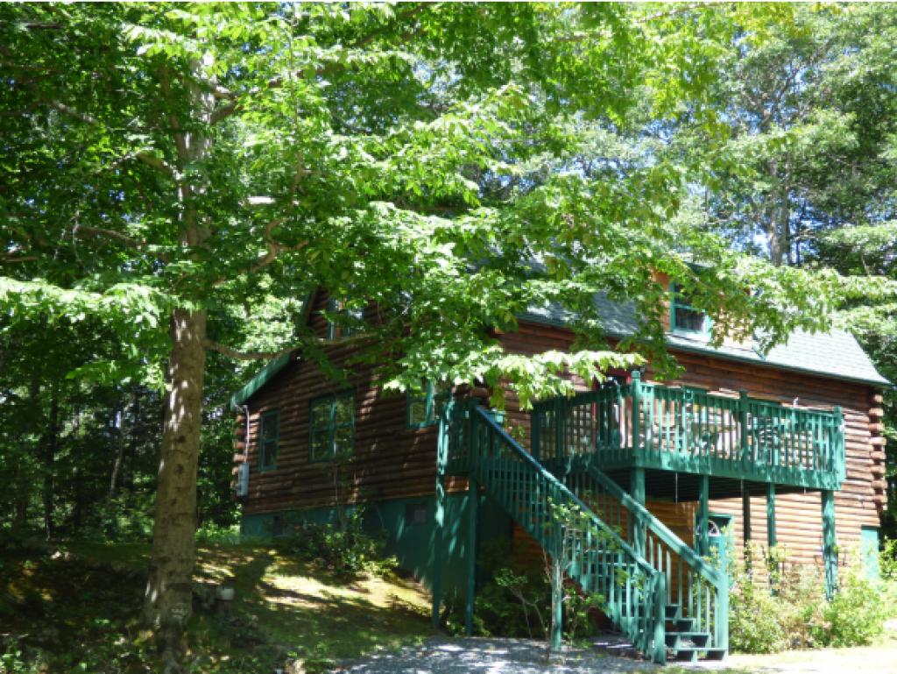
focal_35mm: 46
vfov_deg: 31.5
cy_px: 337
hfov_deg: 41.2
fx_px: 1193
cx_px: 448
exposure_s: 1/125
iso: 100
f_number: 3.8
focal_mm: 8.24
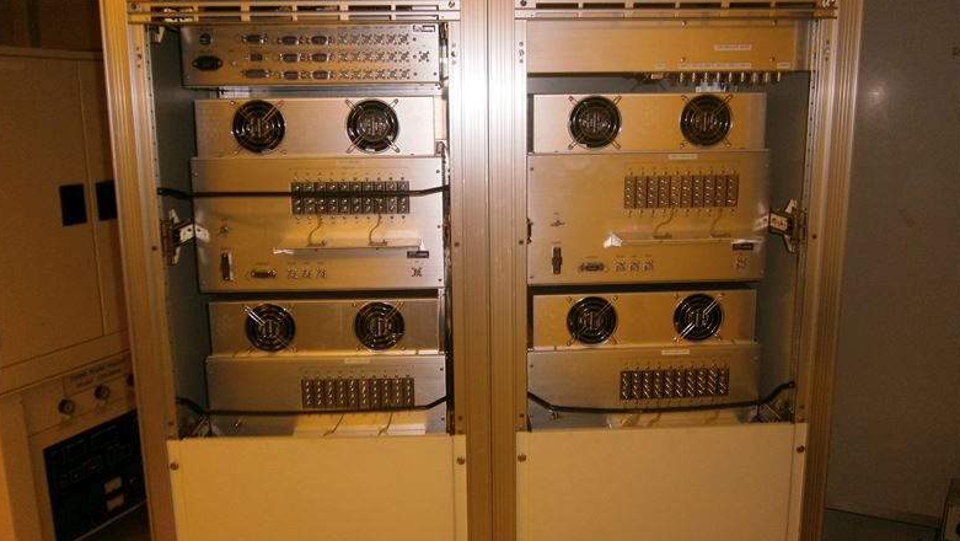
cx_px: 474
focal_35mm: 29
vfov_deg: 40.2
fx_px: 738
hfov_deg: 66.0
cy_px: 252
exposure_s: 1/30
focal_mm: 4.7
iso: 125
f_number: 2.8
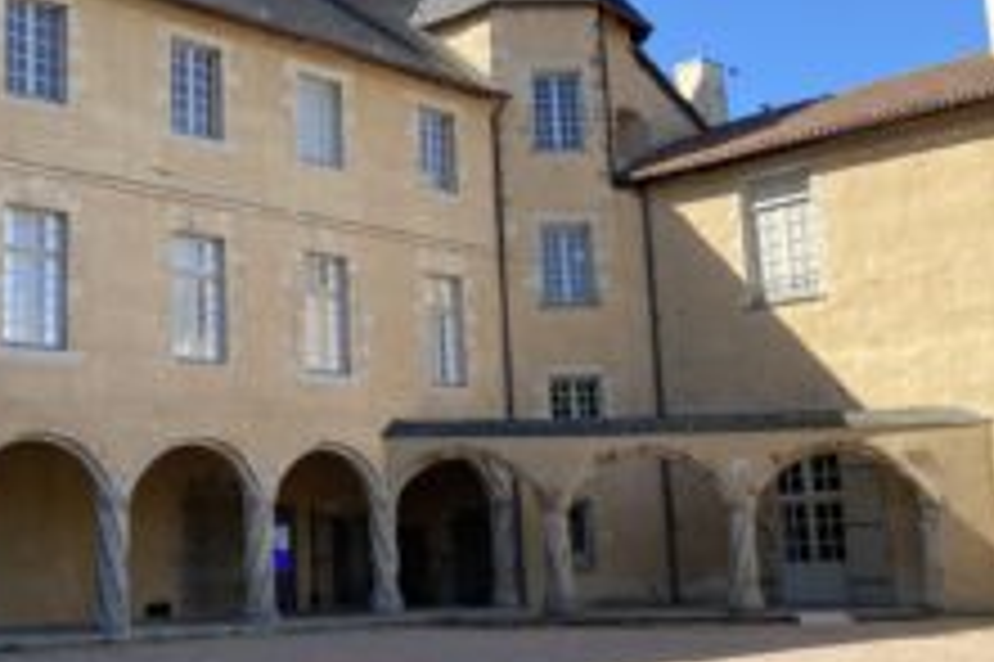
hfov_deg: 39.4
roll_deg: -1.3
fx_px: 1352
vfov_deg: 27.5
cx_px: 261
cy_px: 306
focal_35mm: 49
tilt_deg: +8.9
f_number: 1.8
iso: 32
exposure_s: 1/957
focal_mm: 4.25
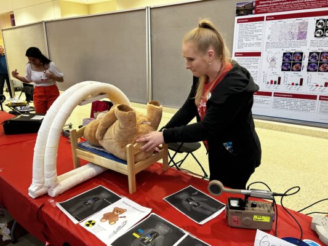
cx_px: 164
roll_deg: +1.0
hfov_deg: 67.3
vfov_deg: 53.1
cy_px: 123
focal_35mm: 26
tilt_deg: -13.9
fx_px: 246
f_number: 1.5
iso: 320
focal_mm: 5.7
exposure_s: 1/60
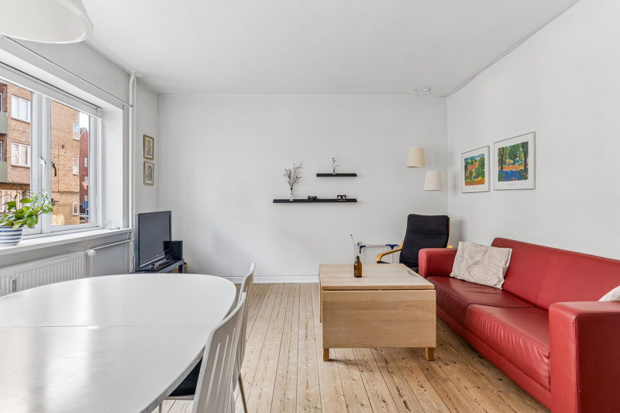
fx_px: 336
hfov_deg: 85.4
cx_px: 310
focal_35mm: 20
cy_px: 206
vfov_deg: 63.2
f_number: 8
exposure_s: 1/3.33
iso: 200
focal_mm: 13
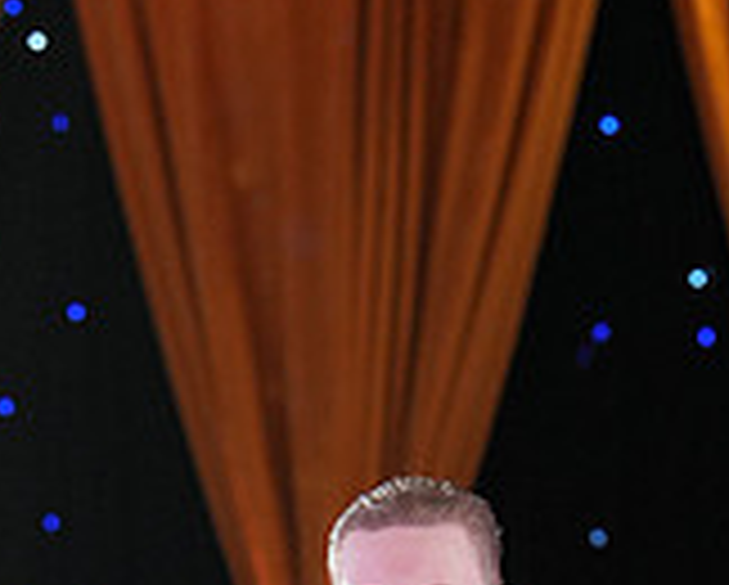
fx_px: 7539
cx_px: 259
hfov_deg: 5.5
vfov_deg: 4.4
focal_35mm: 349
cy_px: 1206
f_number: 4
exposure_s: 1/400
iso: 1600
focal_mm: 104
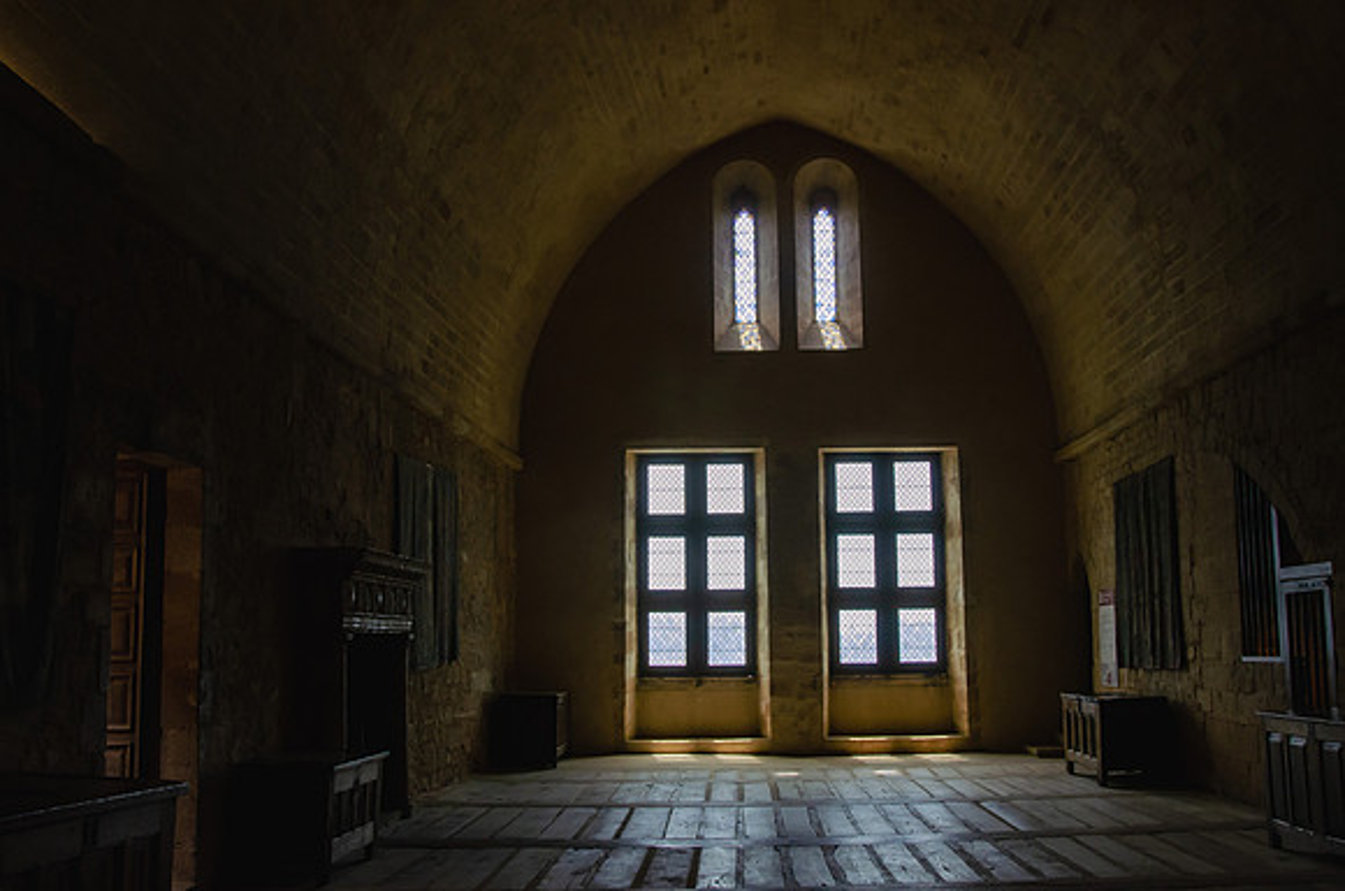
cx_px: 672
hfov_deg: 53.2
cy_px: 446
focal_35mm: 36
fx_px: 1342
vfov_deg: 36.7
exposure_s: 1/200
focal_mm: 24
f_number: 7.1
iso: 800
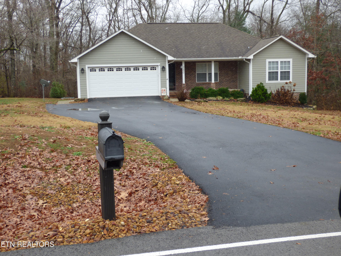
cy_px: 128
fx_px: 404
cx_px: 170
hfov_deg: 45.8
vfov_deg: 35.1
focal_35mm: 41
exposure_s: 1/160
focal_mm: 7.07
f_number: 3.6
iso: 100
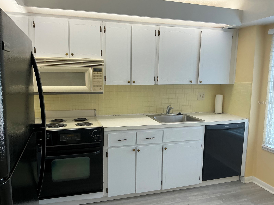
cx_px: 137
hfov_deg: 63.4
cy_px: 102
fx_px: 222
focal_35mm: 28
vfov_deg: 49.7
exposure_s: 1/120
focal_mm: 3
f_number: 1.8
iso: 50
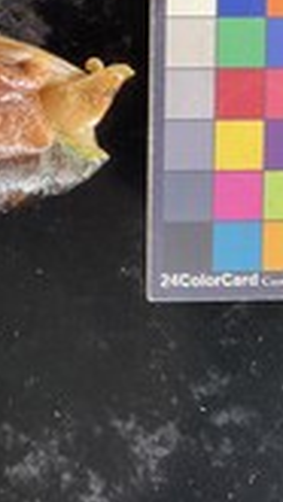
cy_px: 108
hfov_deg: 16.1
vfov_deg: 30.7
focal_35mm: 67
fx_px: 892
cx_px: -173
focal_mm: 3
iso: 80
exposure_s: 1/60
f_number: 1.8
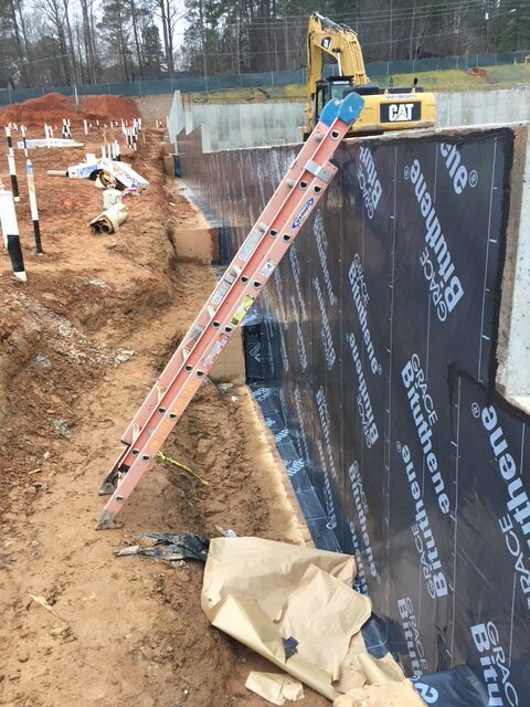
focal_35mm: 29
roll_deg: +3.1
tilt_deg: -17.9
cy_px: 354
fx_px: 592
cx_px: 265
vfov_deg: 61.7
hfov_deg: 48.2
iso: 40
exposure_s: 1/120
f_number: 2.2
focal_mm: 4.15
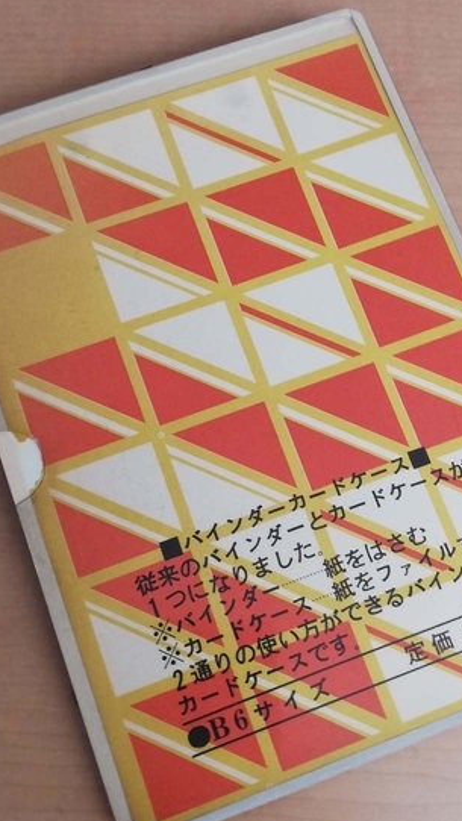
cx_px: 277
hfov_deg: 28.9
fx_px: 893
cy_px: 426
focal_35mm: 41
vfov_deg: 49.4
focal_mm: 3.81
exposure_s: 1/40
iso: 200
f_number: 2.2
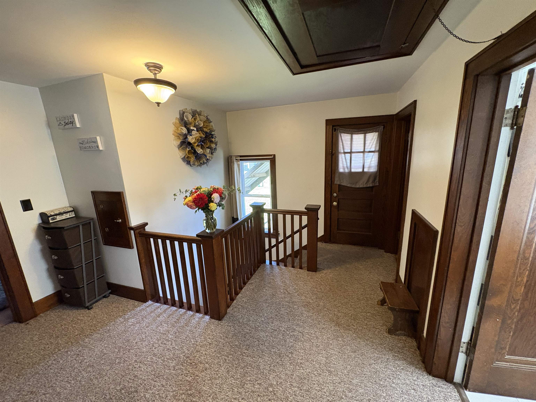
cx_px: 268
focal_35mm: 14
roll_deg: +2.3
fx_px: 217
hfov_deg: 102.1
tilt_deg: -13.2
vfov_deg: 85.7
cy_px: 201
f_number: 2.2
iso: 500
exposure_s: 1/60
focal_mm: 2.22
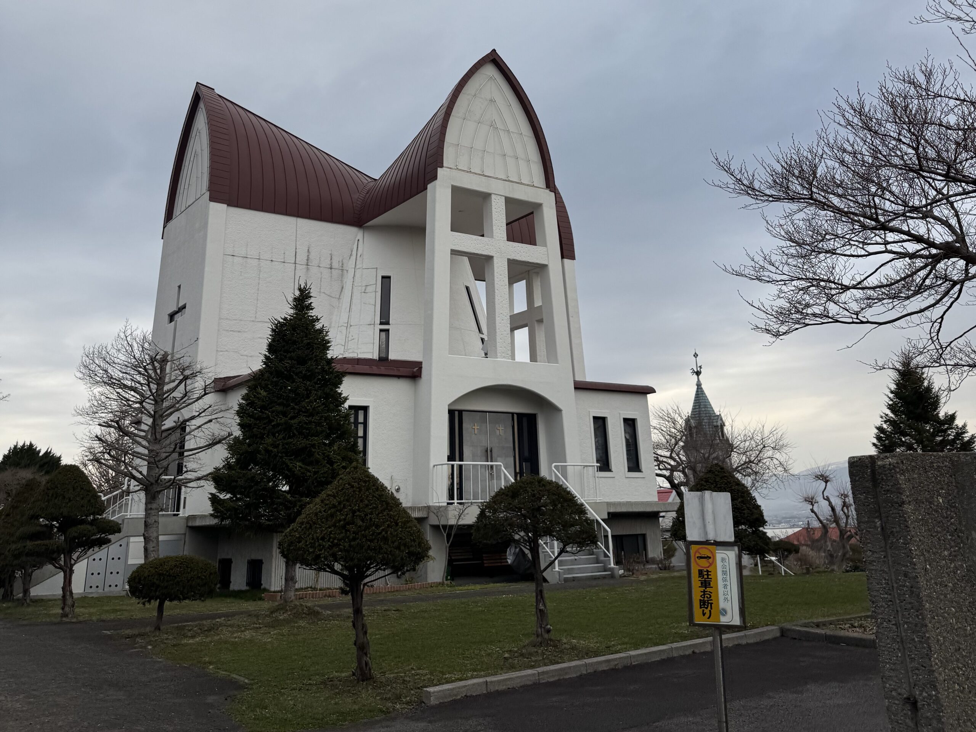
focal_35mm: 24
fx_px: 677
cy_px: 366
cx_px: 488
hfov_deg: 71.6
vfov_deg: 56.8
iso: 80
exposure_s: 1/572
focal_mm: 6.76
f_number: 1.78
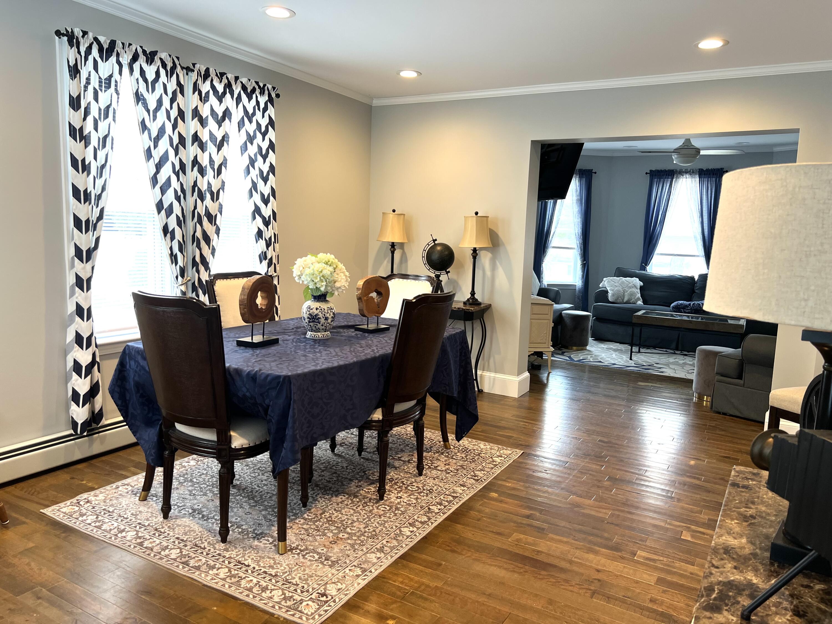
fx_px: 625
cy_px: 312
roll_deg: -2.0
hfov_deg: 67.3
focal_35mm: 26
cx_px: 416
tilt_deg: -8.3
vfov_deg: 53.1
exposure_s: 1/60
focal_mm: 5.7
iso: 80
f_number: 1.5
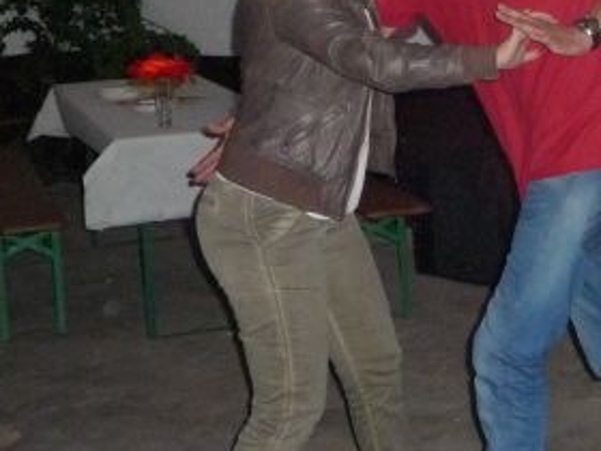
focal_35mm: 80
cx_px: 532
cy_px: 69
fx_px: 1389
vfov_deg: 18.2
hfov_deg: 23.8
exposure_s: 1/8
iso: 500
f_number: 3.3
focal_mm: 4.7
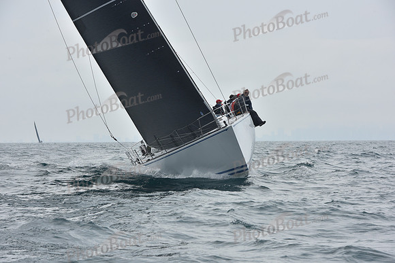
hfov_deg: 13.2
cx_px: 198
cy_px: 132
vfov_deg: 8.9
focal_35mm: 155
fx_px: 1701
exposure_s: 1/800
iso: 250
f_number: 11
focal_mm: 155
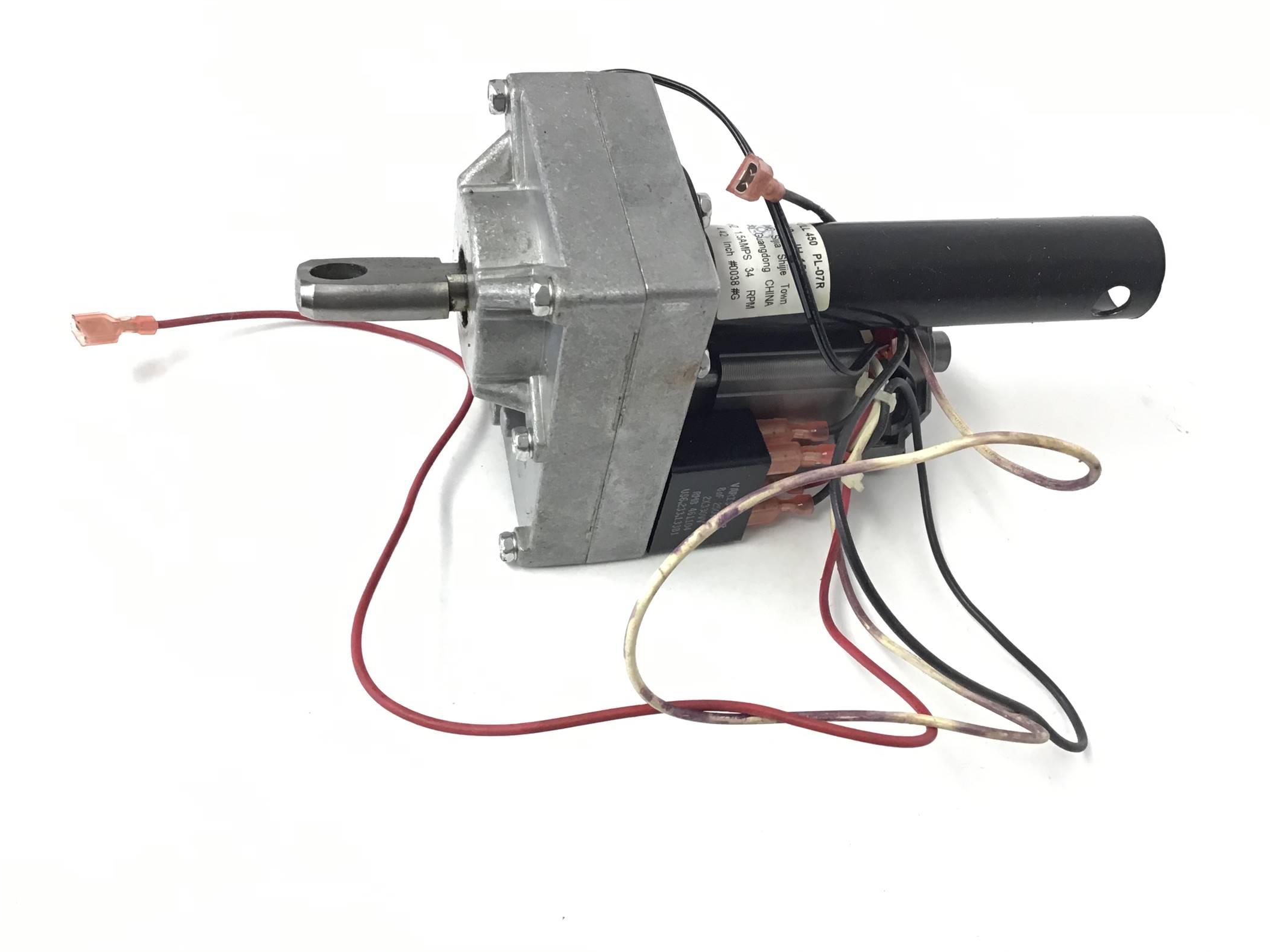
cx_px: 628
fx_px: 1174
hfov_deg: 56.8
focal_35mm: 32
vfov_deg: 44.1
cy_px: 463
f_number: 2.4
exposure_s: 1/33
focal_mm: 3.3
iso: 64
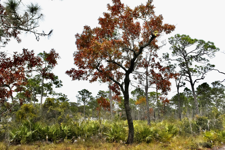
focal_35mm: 33
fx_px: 206
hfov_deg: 57.2
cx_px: 112
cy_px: 75
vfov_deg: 40.0
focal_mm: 22
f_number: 13
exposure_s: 1/400
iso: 2000
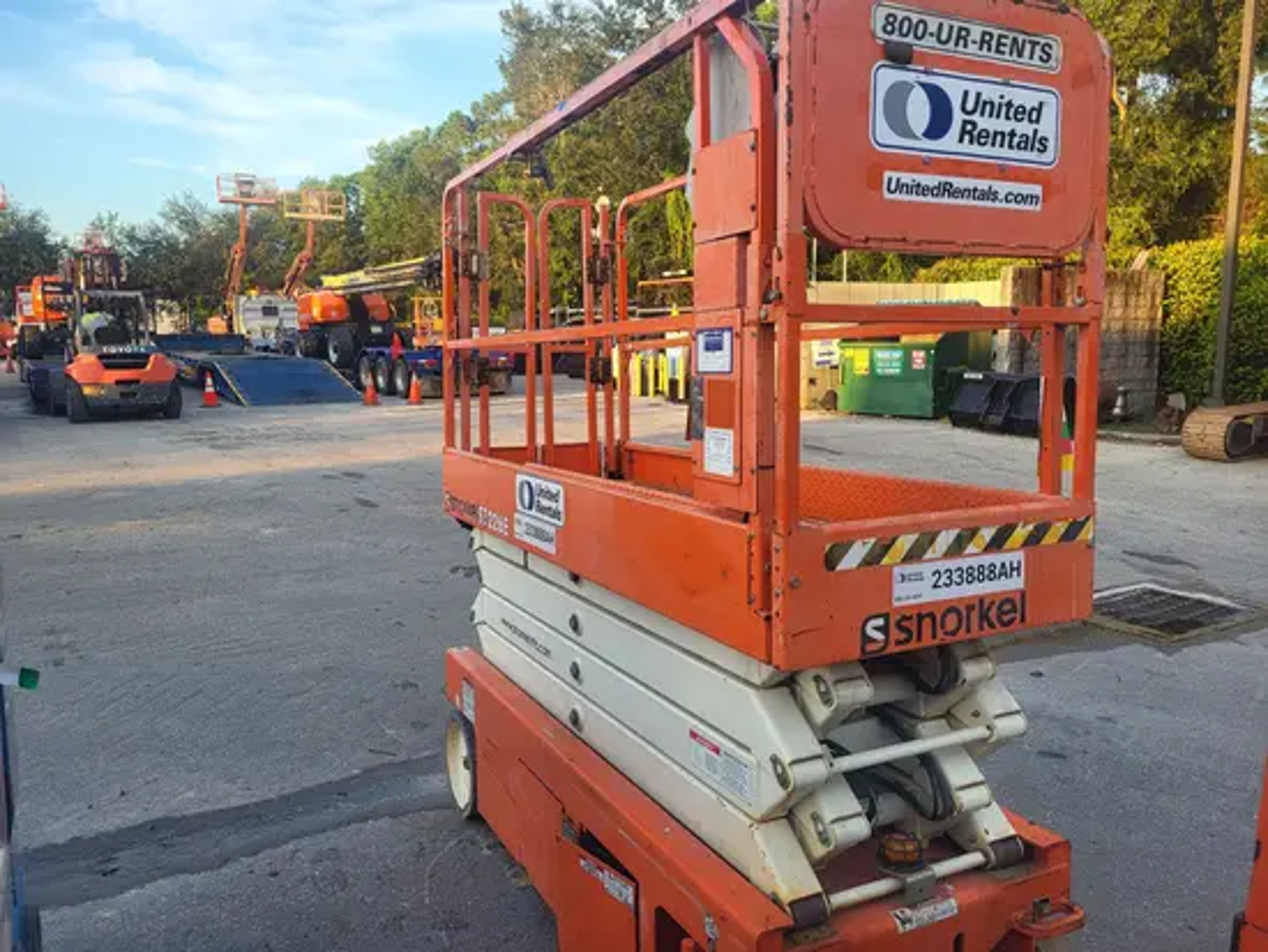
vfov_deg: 53.1
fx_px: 953
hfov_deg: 67.3
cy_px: 476
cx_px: 634
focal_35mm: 26
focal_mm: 5.4
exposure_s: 1/304
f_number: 1.8
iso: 40
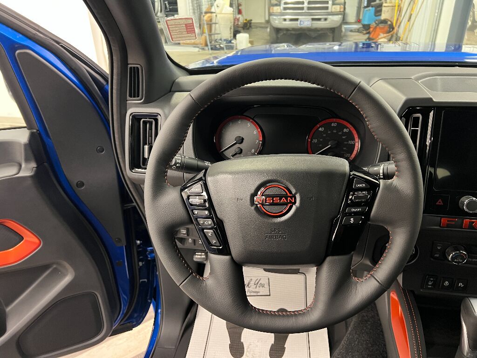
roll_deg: +1.9
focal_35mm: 26
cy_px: 179
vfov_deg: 53.1
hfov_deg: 67.3
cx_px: 238
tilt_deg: -27.0
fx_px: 358
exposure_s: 1/40
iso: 500
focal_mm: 5.7
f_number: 1.5
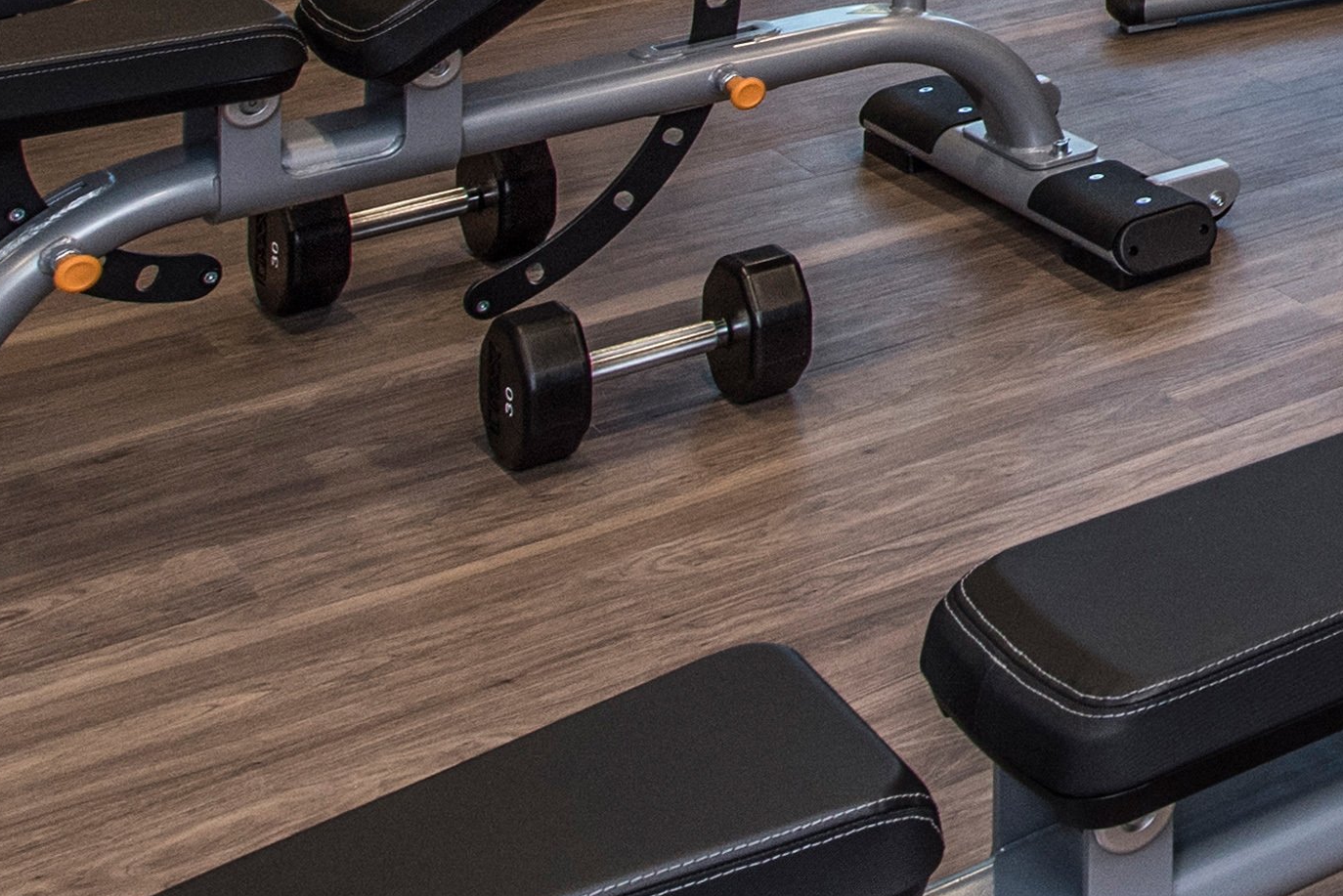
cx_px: 2380
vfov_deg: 15.2
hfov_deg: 20.0
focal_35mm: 75
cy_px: -807
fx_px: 2799
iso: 200
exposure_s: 1/30
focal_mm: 14
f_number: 7.1
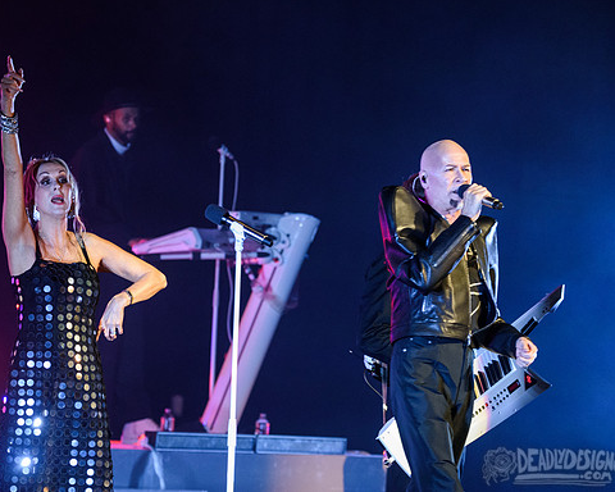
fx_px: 4951
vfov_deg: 5.7
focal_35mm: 272
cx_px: 302
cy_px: 250
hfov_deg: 7.1
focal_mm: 210
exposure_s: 1/320
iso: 4000
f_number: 5.3
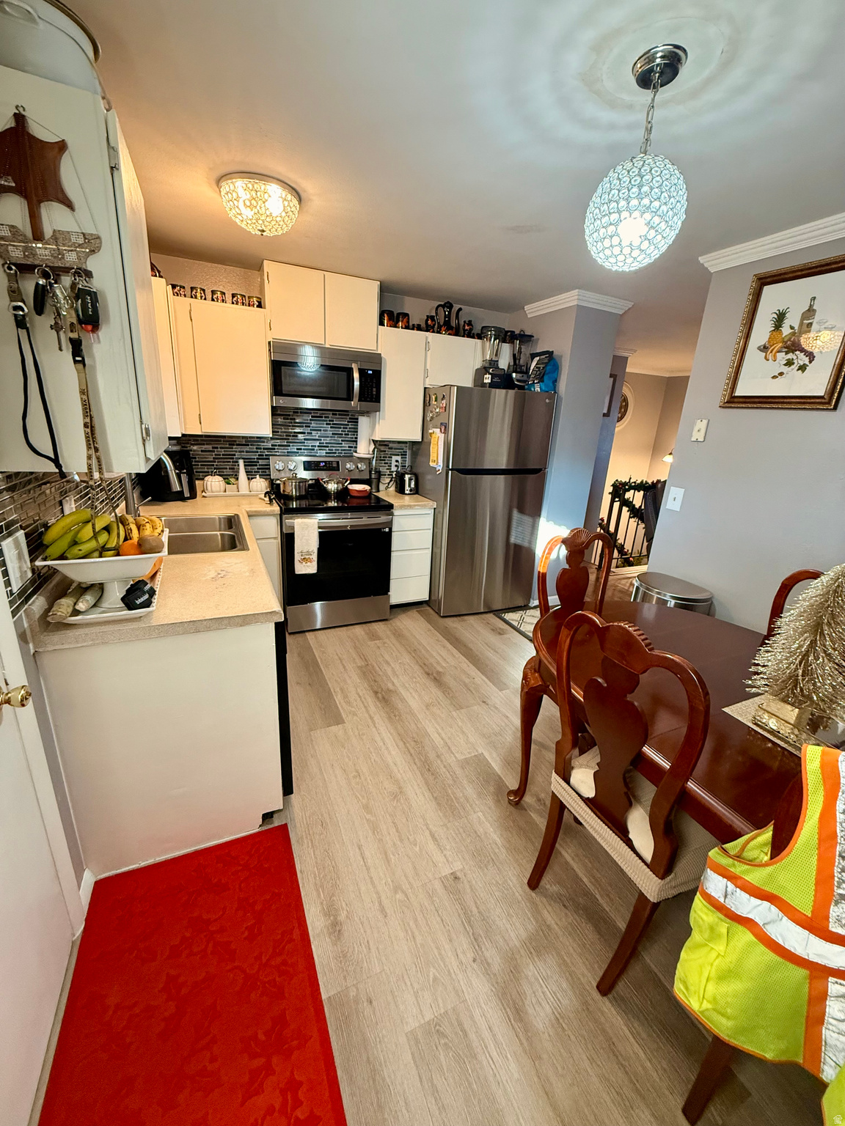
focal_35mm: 14
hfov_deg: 85.7
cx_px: 422
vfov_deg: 102.1
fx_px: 456
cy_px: 563
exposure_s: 1/60
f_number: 2.2
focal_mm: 2.22
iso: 400
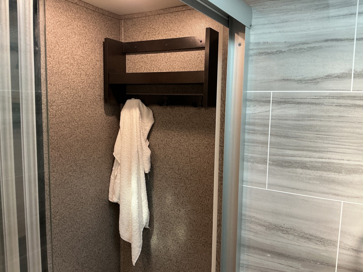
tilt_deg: -7.7
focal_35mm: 29
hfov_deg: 61.7
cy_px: 136
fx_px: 304
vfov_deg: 48.2
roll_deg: +1.2
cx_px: 182
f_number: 1.8
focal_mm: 3
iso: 100
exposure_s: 1/60
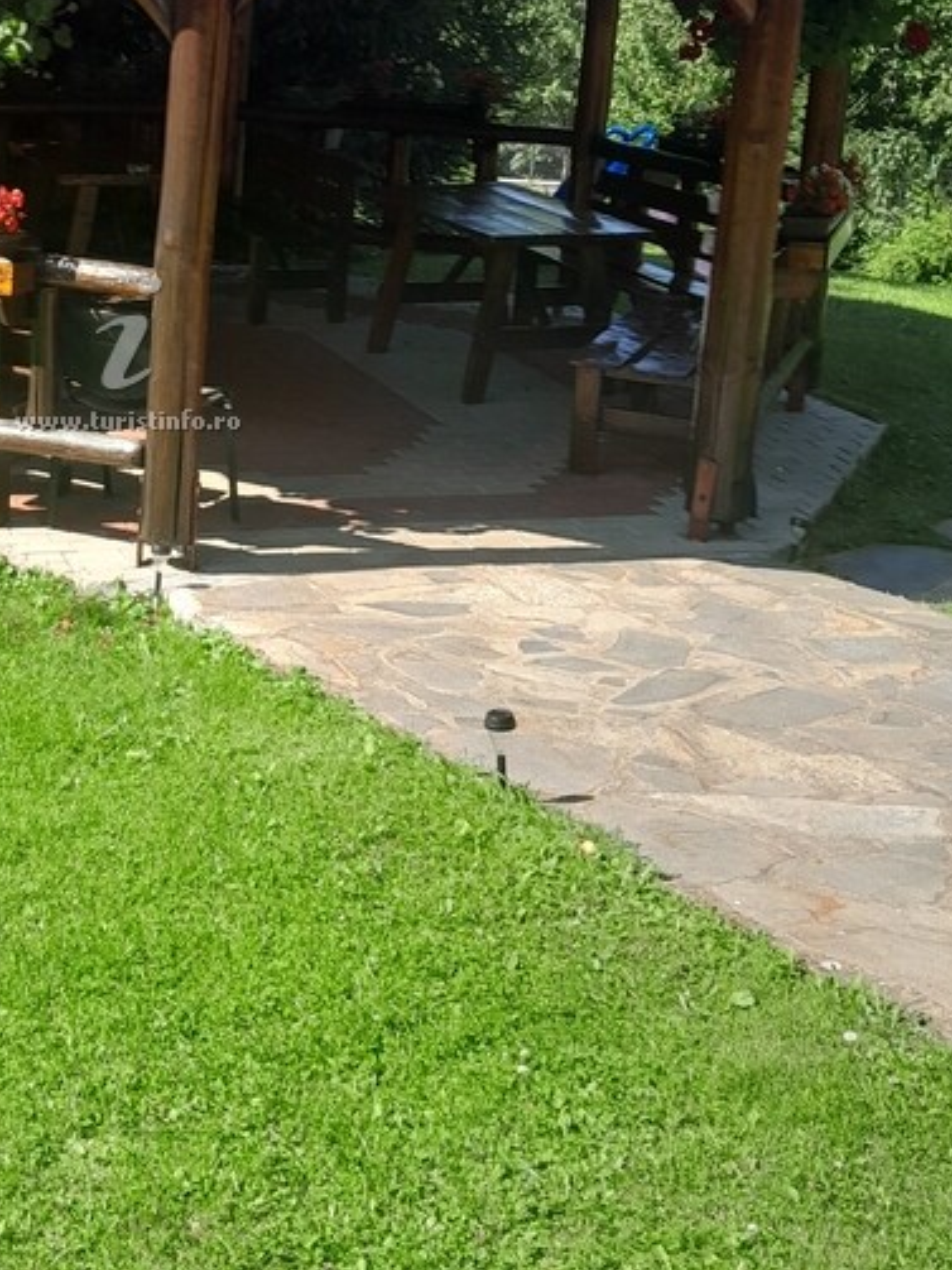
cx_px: 121
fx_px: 2018
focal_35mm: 55
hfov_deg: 25.8
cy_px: 343
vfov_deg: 34.3
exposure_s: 1/193
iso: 40
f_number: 1.8
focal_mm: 4
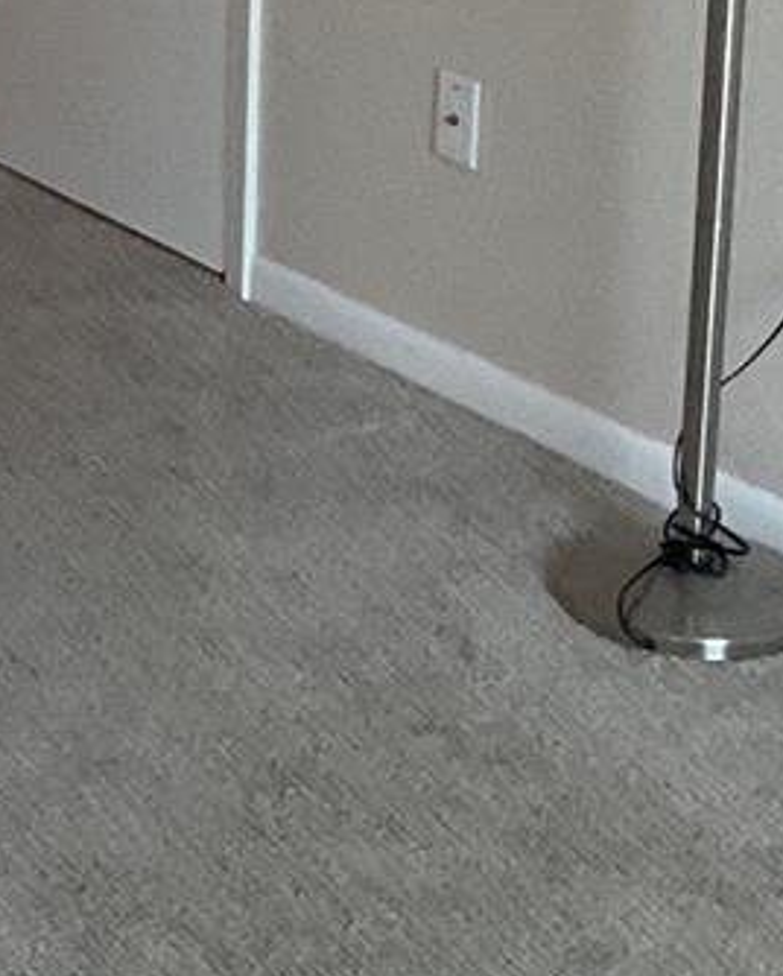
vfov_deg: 14.6
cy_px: 79
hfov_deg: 11.5
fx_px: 3759
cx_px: -316
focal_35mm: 130
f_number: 1.8
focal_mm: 3
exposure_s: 1/60
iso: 160
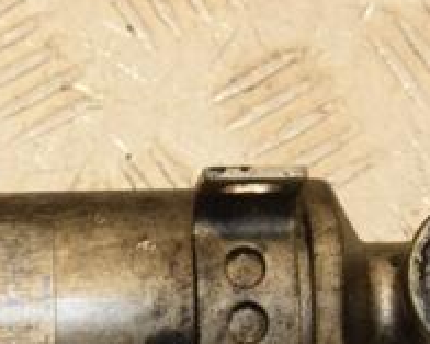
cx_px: 7
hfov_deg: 8.9
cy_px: 432
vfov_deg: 7.1
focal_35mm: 215
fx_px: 2738
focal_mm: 50
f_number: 9
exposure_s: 1/200
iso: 800
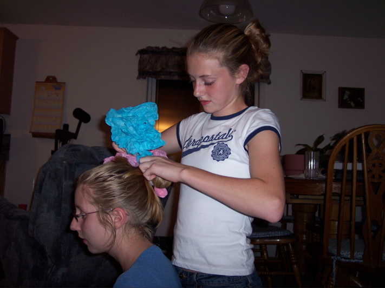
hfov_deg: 49.0
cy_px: 144
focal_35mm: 38
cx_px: 192
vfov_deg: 37.7
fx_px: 423
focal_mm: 8
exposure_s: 1/30
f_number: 2.8
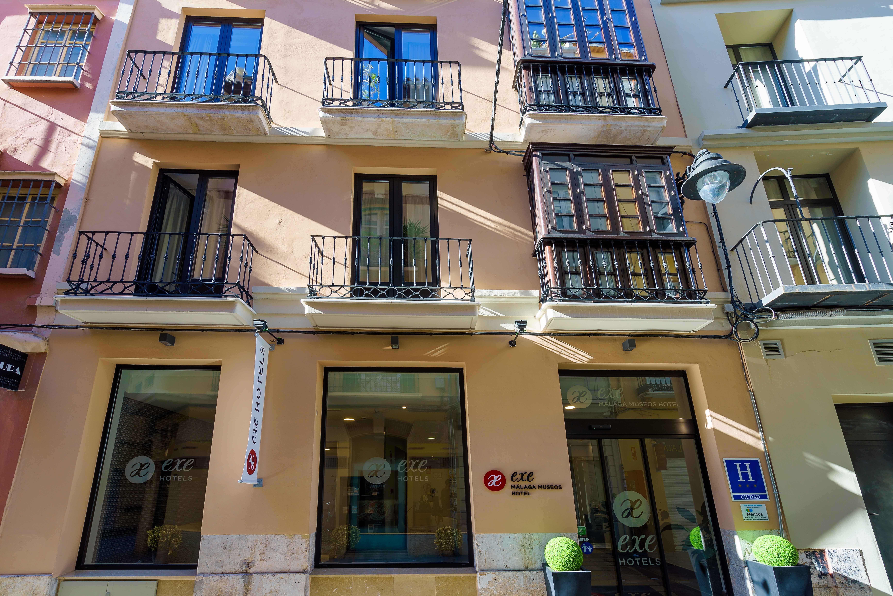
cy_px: 298
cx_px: 446
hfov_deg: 96.7
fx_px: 397
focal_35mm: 16
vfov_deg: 73.8
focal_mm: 16
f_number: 11
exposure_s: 1/4
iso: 100
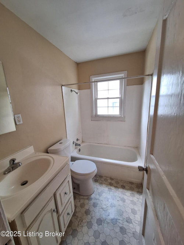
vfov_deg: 106.2
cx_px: 92
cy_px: 122
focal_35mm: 13
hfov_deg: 89.9
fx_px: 92
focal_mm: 1.74
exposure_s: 1/50
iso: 125
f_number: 2.2
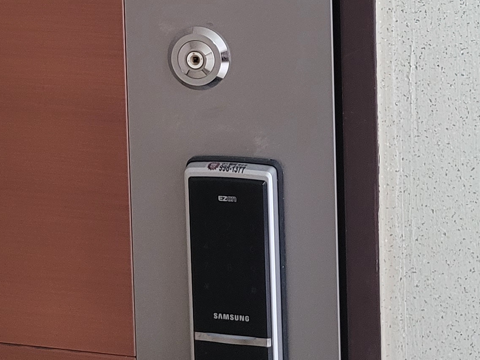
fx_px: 1276
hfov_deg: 21.3
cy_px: -87
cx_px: 203
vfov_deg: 15.4
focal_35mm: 92
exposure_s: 1/40
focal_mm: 5.4
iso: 500
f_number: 1.8
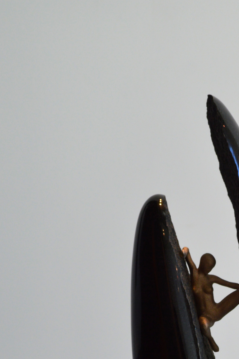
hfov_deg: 8.8
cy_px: 390
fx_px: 1546
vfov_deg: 13.0
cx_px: 194
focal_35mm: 155
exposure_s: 1/60
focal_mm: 46
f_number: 8
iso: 200
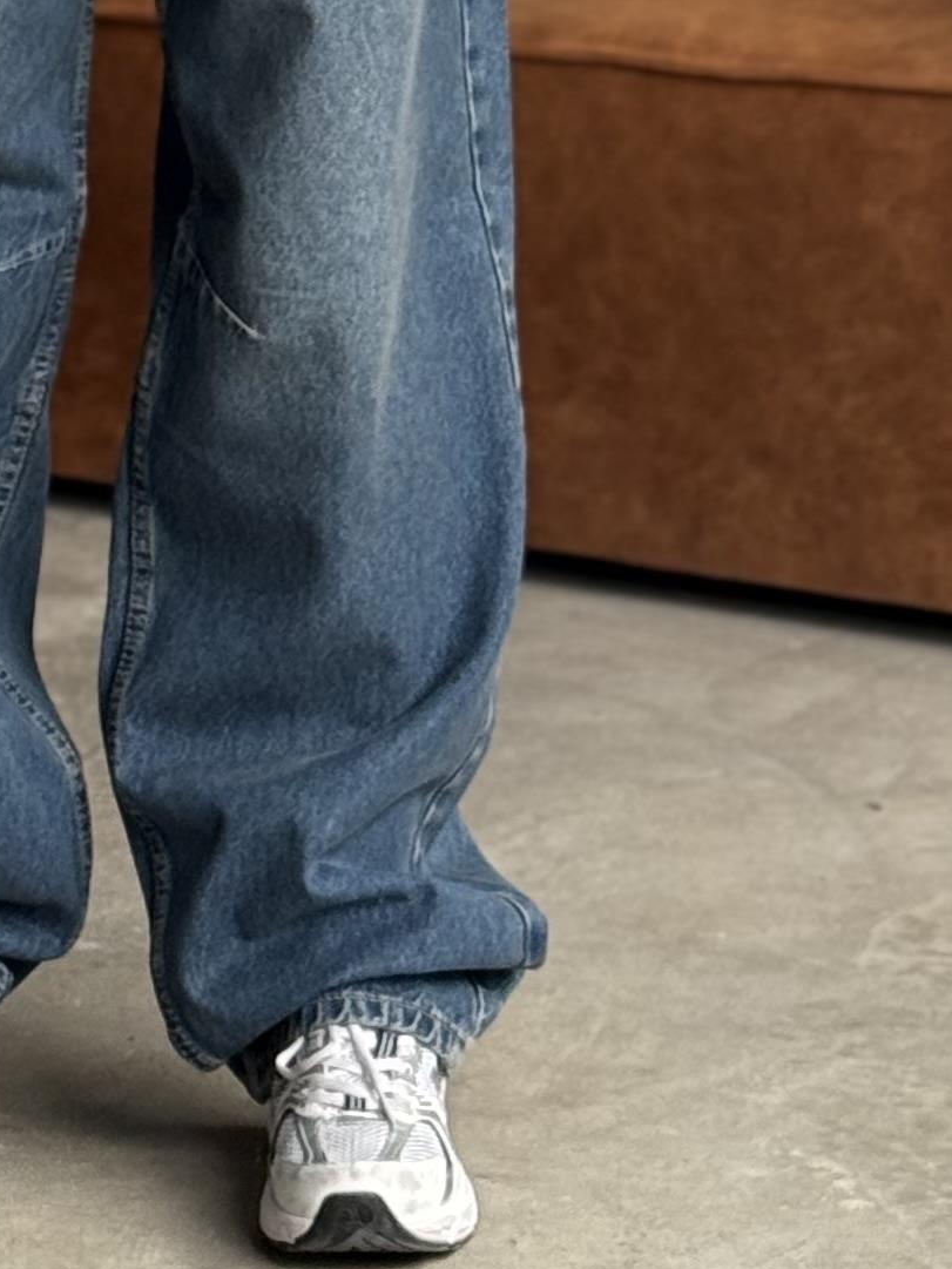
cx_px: 52
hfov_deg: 8.3
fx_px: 6562
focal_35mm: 179
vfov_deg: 10.4
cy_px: -979
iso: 125
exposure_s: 1/71
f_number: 1.78
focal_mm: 6.76
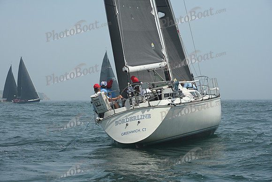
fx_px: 831
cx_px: 136
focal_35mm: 110
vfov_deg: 12.5
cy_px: 91
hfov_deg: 18.6
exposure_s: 1/1250
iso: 320
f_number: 8
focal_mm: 110
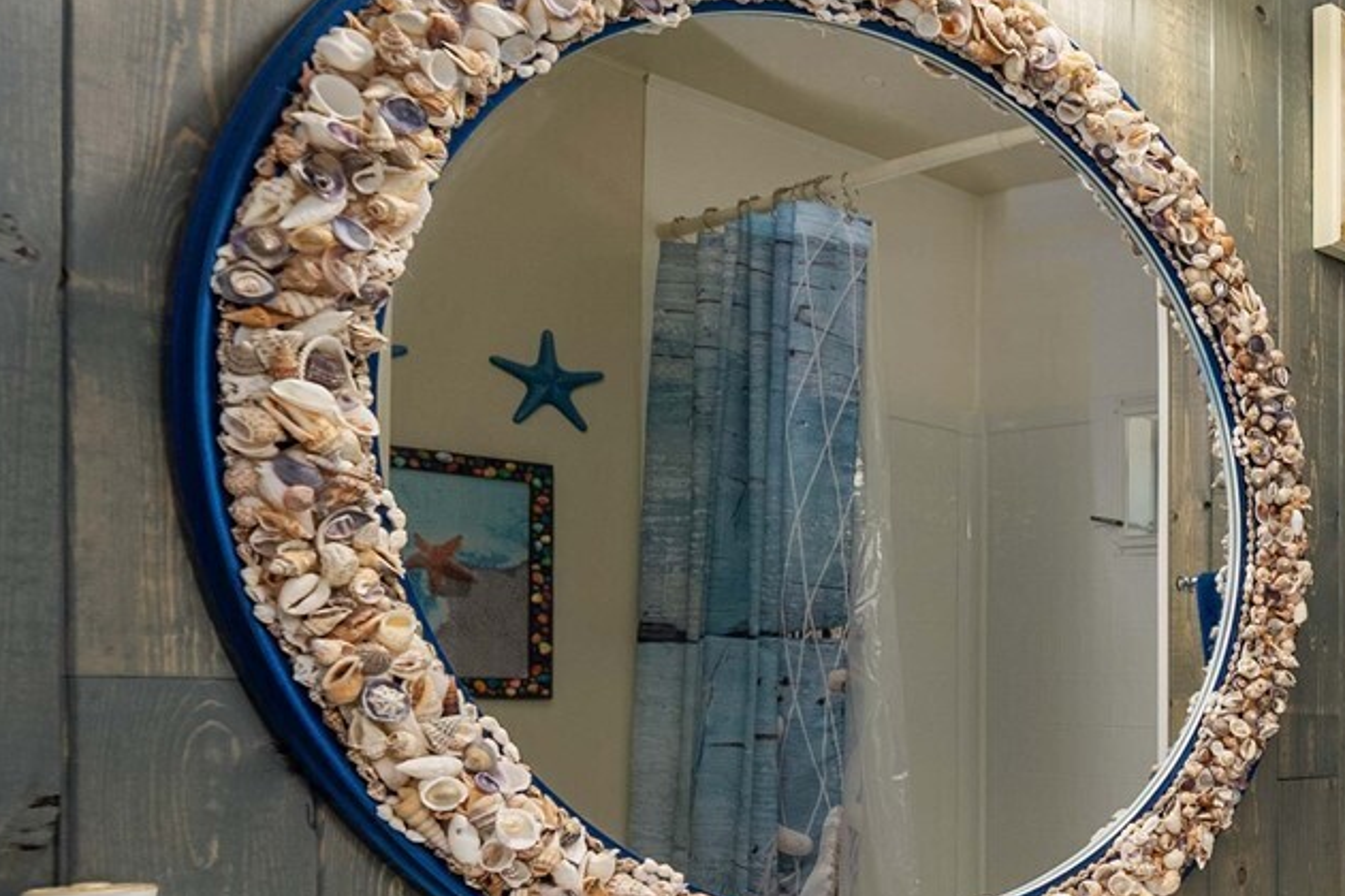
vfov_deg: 36.2
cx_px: 1615
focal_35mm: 35
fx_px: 1308
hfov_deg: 39.3
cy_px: 751
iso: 1000
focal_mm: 13
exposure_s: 1/6
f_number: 7.1
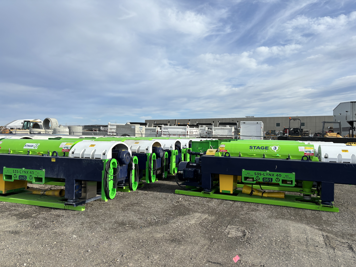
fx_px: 267
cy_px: 134
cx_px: 178
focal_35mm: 26
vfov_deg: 53.1
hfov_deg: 67.3
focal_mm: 5.96
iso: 50
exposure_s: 1/3650
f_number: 1.6
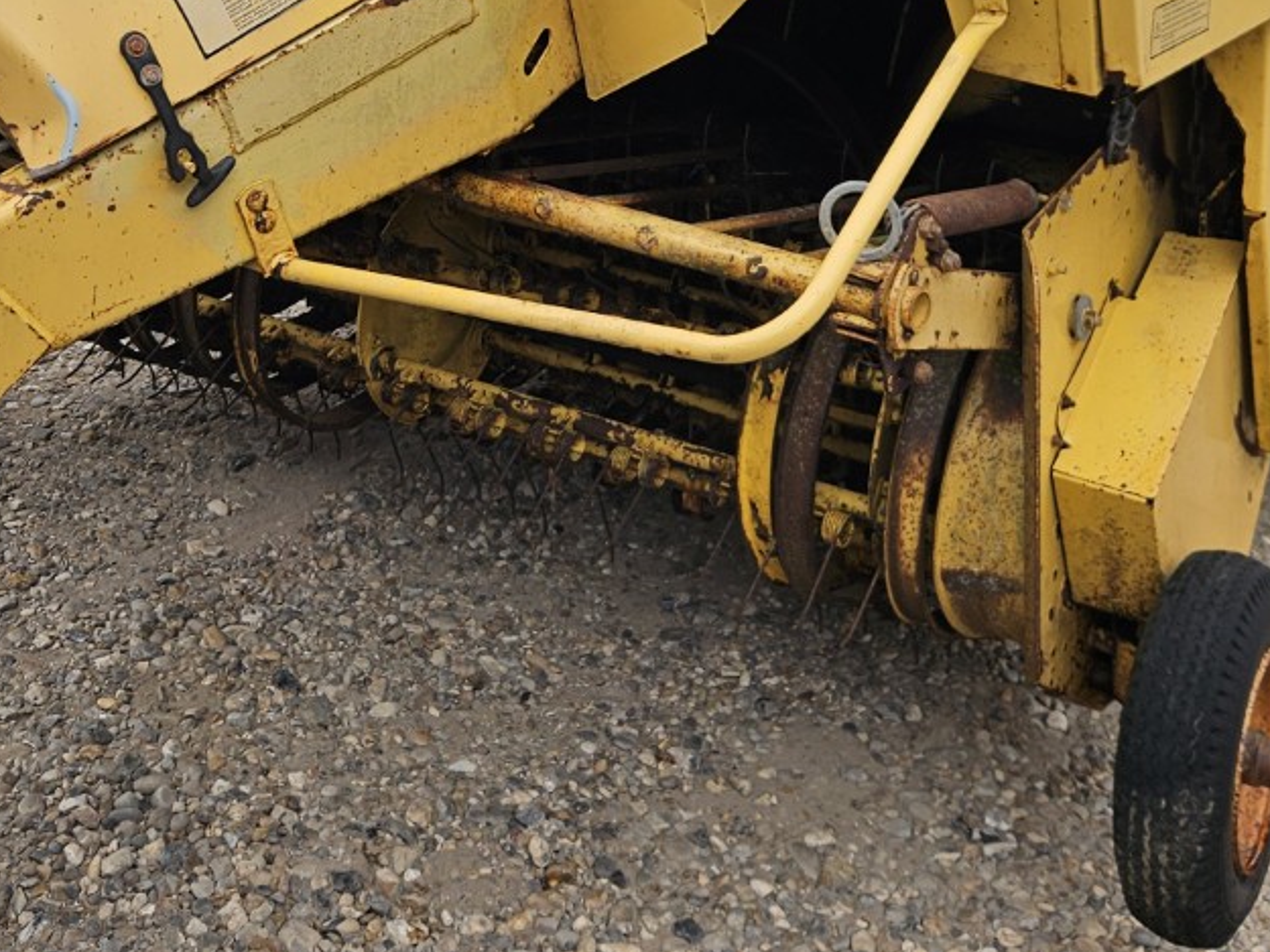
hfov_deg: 35.9
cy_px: -130
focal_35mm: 53
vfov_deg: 25.3
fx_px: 1945
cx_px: 463
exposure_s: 1/932
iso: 25
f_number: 1.8
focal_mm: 5.4
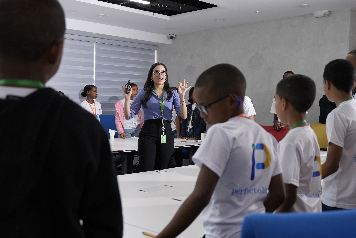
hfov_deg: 46.4
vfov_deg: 31.9
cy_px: 119
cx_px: 178
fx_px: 415
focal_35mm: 42
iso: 640
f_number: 3.5
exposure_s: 1/160
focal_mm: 28
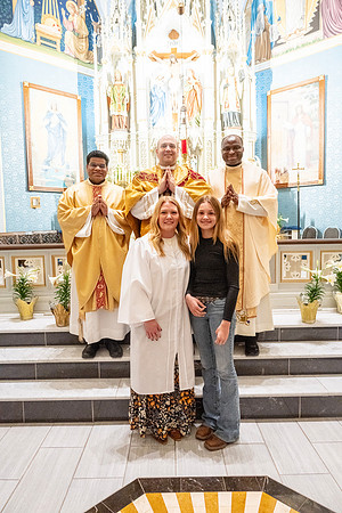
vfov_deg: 70.4
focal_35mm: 26
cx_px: 171
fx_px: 363
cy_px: 256
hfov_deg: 50.4
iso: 5000
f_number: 7.1
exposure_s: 1/60
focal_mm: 25.5
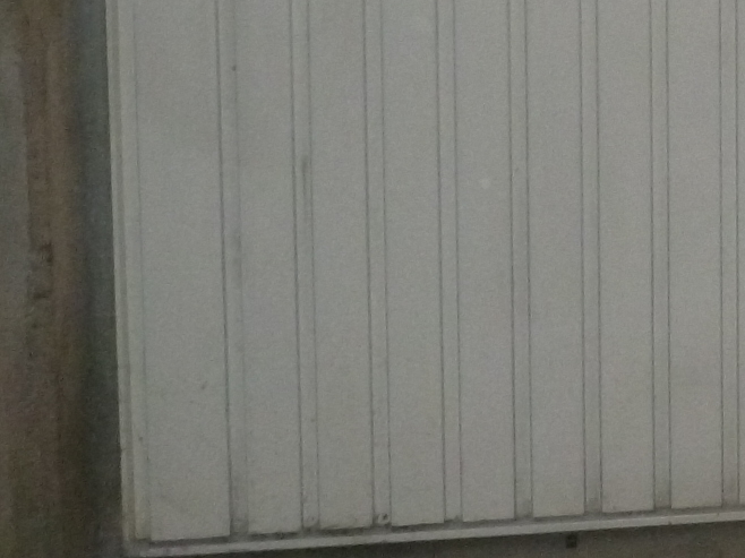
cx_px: 1114
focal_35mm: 109
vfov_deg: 12.7
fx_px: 2345
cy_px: -355
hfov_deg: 16.5
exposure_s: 1/10
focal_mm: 5
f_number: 3.3
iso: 400
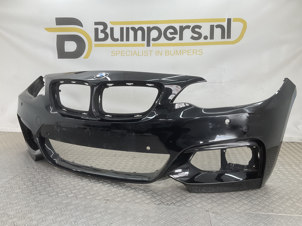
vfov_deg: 48.2
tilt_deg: -8.8
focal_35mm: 29
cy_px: 113
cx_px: 151
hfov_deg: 61.7
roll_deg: -2.6
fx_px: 253
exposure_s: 1/108
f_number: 1.8
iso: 16
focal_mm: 3
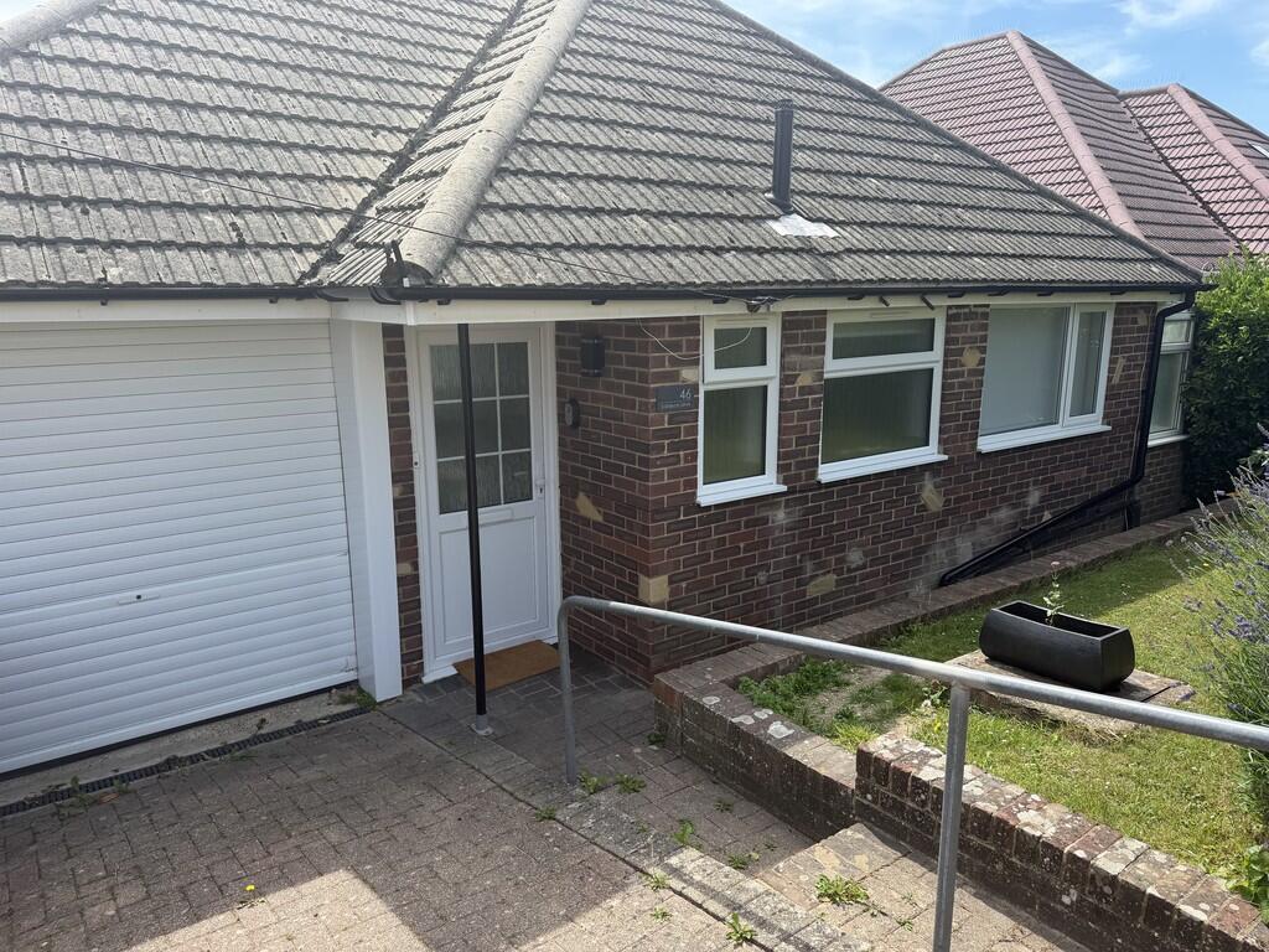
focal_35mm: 24
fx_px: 880
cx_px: 634
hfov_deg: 71.6
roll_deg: +0.0
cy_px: 476
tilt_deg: -11.1
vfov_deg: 56.8
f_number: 1.78
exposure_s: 1/2053
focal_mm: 6.76
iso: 100
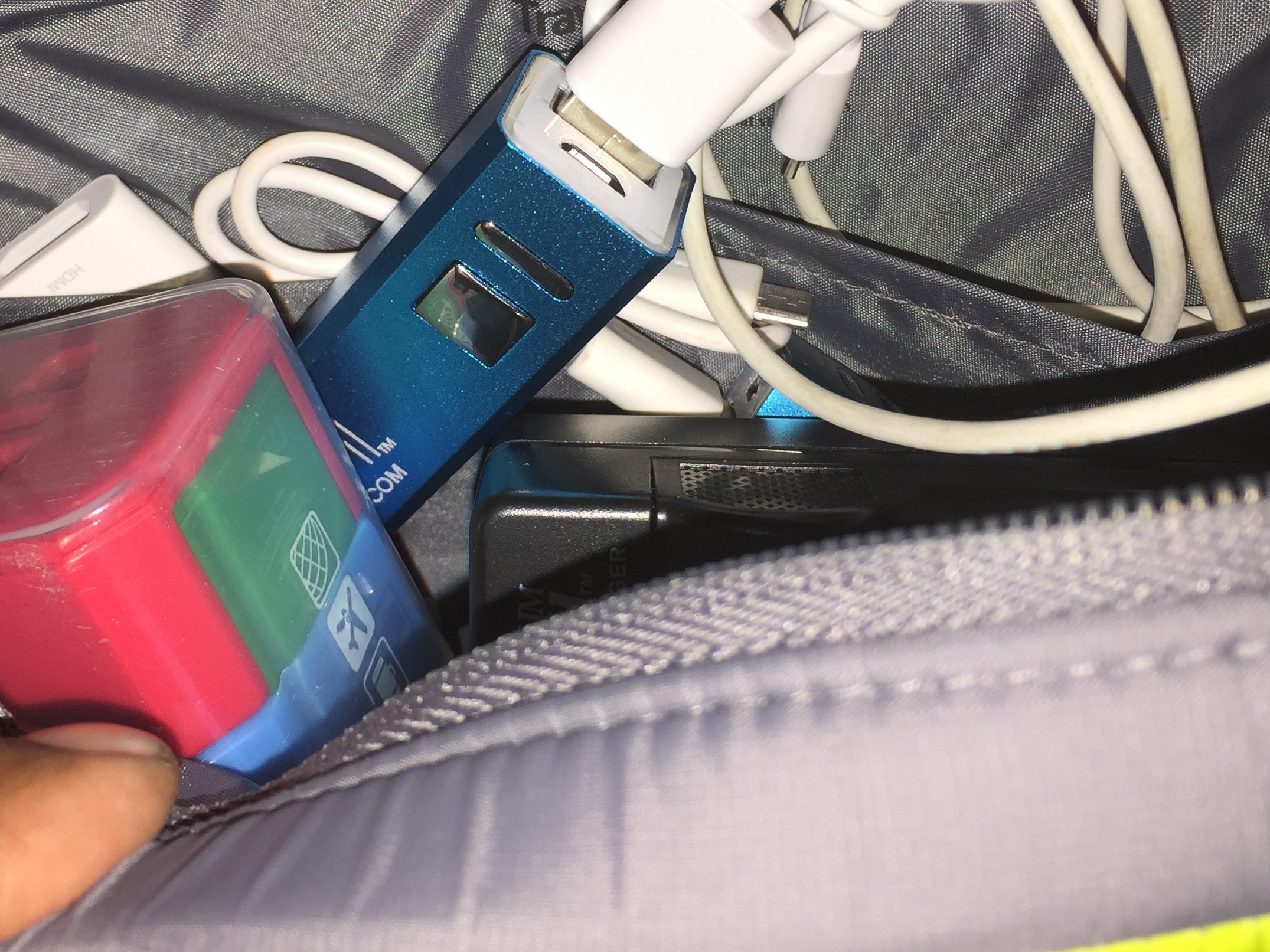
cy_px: 291
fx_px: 1614
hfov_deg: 42.7
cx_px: 499
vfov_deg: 32.5
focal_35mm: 44
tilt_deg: -76.0
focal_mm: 4.15
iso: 32
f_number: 2.2
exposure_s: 1/89
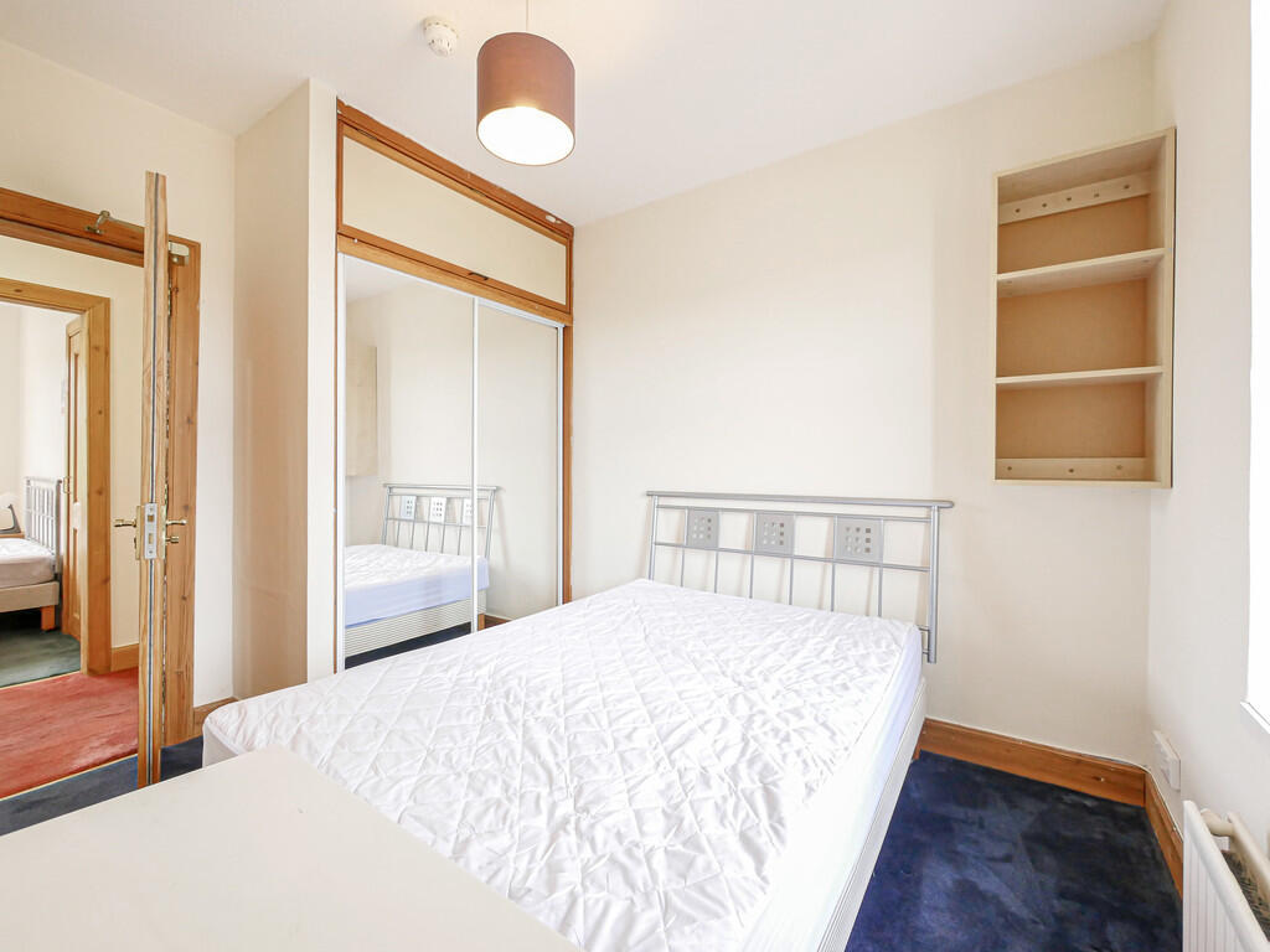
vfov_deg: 85.7
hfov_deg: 102.1
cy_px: 476
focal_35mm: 14
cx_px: 635
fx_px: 514
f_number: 4
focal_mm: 7
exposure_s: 1/60
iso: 1250
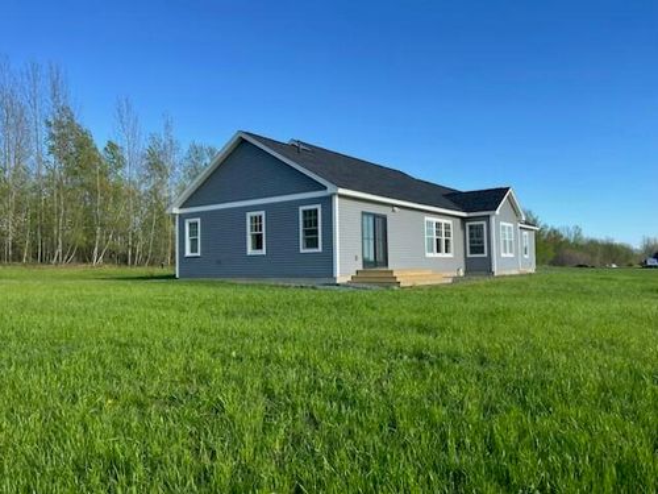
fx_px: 494
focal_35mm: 26
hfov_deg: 67.3
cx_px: 329
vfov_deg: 53.1
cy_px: 247
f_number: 1.6
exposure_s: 1/1623
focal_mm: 5.1
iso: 50
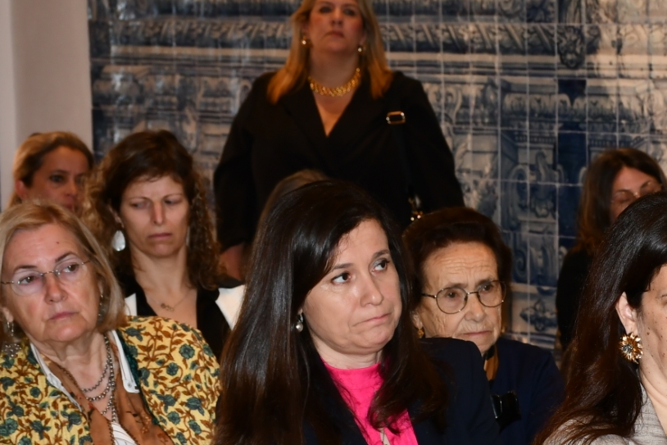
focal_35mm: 177
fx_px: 3280
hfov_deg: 11.4
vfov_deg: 7.7
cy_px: 410
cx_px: 751
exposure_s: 1/60
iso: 400
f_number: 6.3
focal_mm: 50
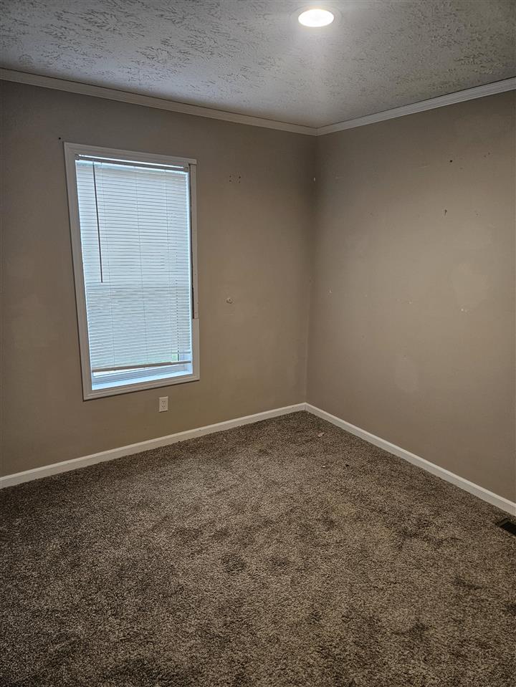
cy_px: 344
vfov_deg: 73.9
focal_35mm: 23
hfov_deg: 58.9
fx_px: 457
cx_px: 258
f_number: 1.8
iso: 400
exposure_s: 1/120
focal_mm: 5.4
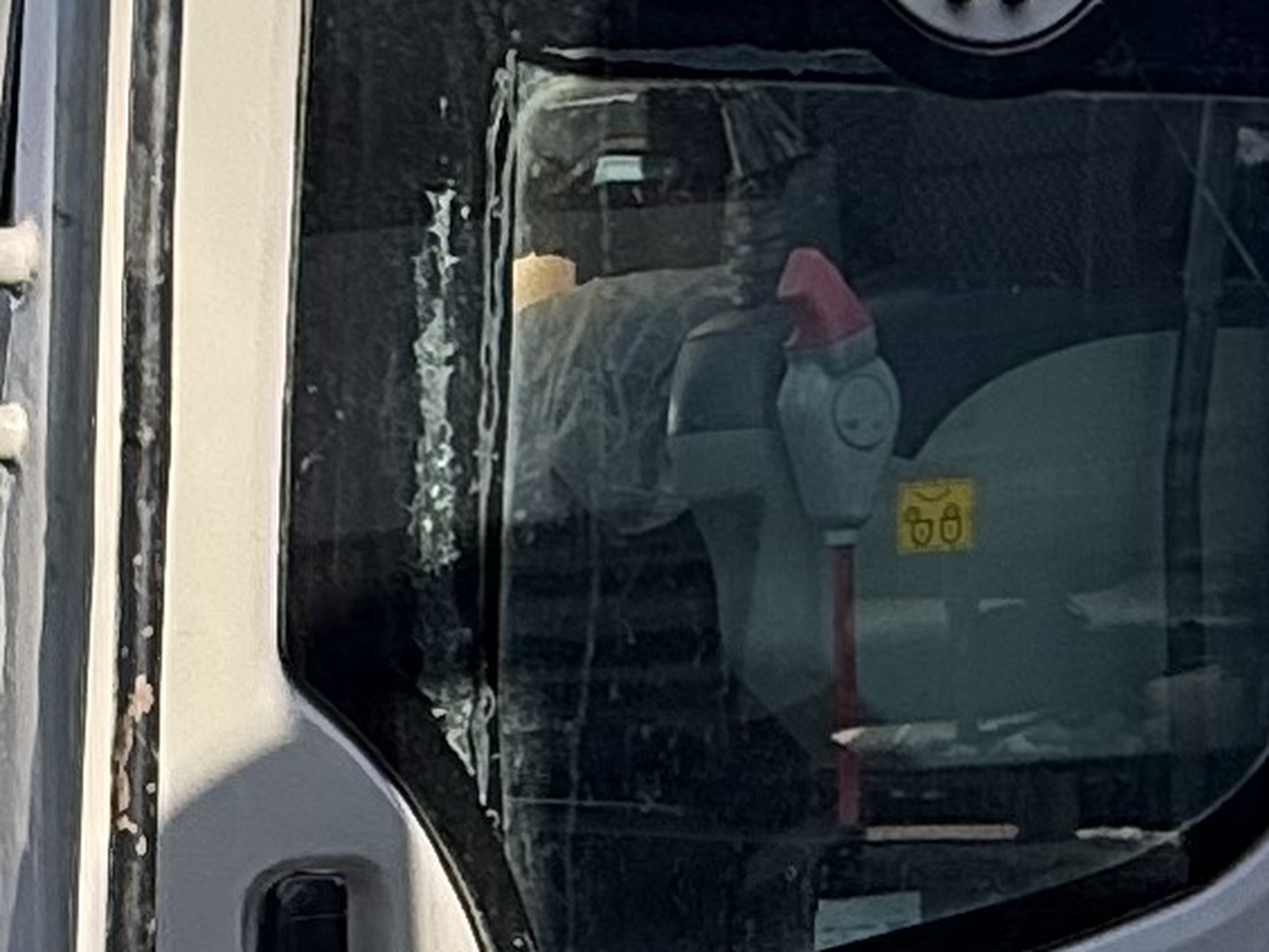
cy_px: 968
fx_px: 3666
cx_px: -43
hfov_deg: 19.0
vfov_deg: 14.5
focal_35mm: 100
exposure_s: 1/1259
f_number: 2.2
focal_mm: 2.22
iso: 64
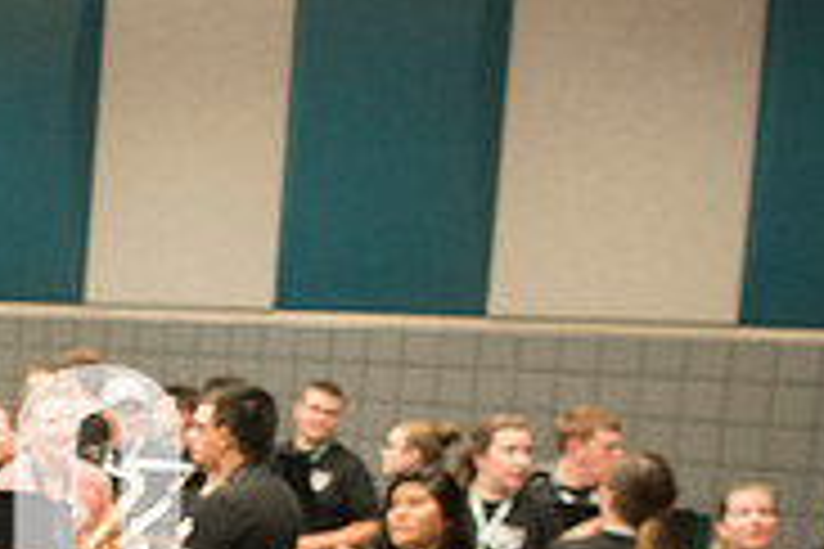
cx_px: -158
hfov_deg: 24.3
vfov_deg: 17.4
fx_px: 1739
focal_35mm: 76
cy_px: 578
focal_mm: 24
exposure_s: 1/200
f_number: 3.2
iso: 2500
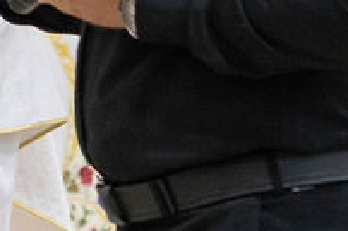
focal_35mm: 444
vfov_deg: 3.1
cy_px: -280
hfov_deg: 4.6
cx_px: -166
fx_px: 4288
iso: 1600
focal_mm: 59.2
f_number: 2.8
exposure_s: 1/125
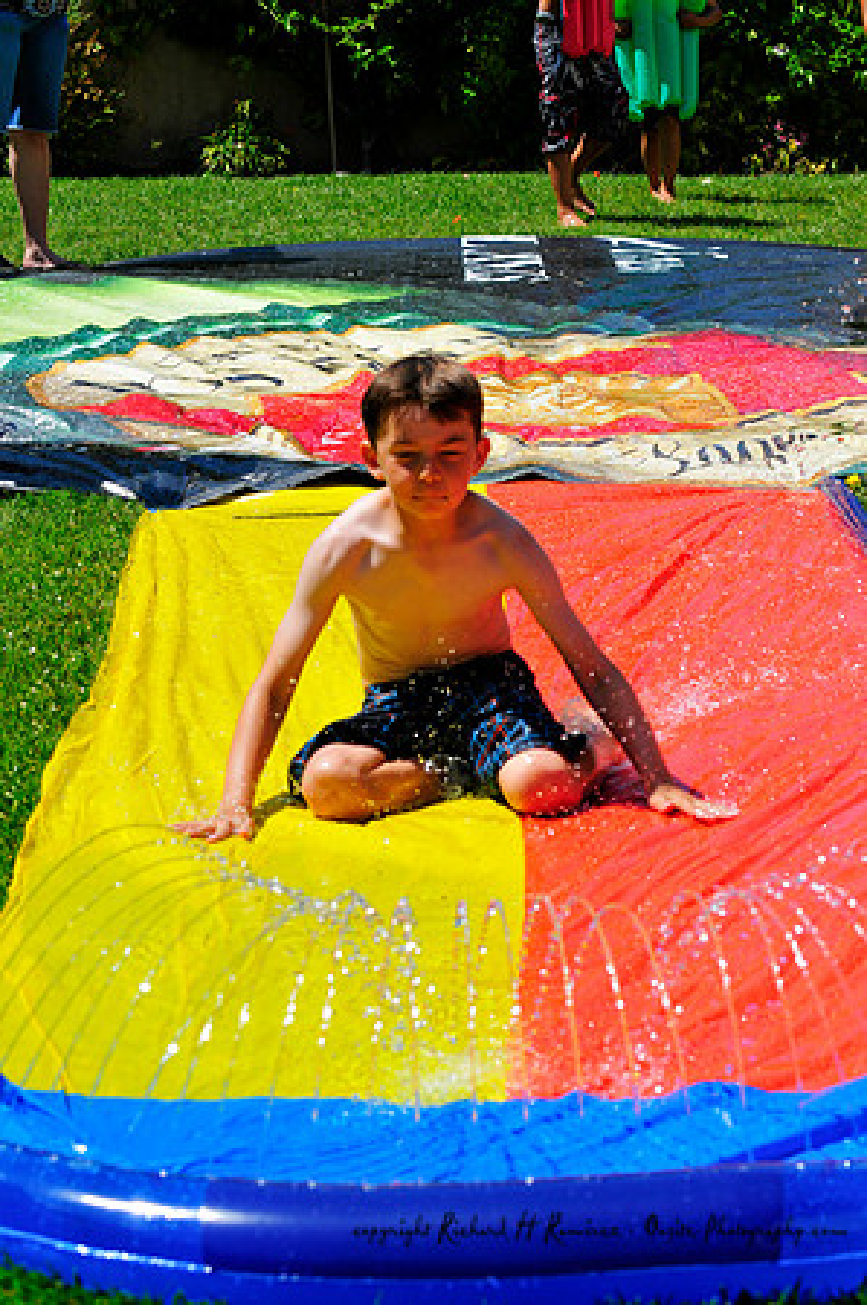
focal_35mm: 105
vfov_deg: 19.5
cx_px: 434
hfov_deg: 13.0
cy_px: 652
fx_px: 3802
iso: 200
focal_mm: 70
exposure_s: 1/800
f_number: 7.1
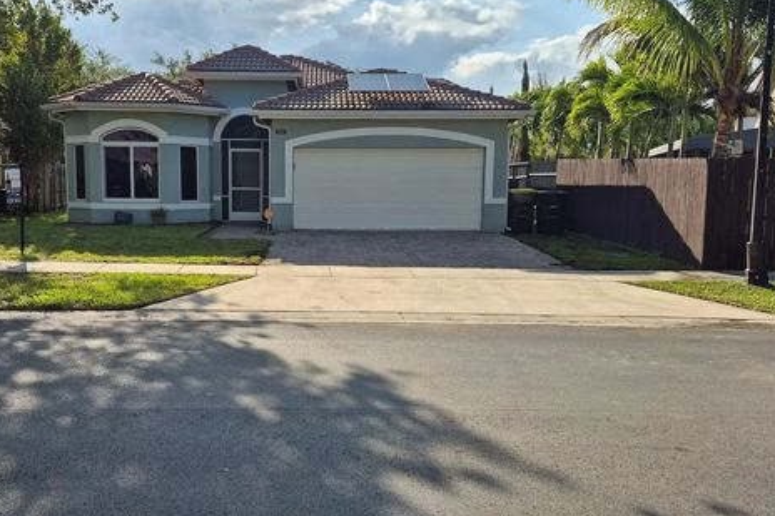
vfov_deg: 39.9
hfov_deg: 56.8
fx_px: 710
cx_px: 311
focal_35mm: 33
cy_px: 254
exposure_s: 1/2728
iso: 25
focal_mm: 5.4
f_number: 1.8
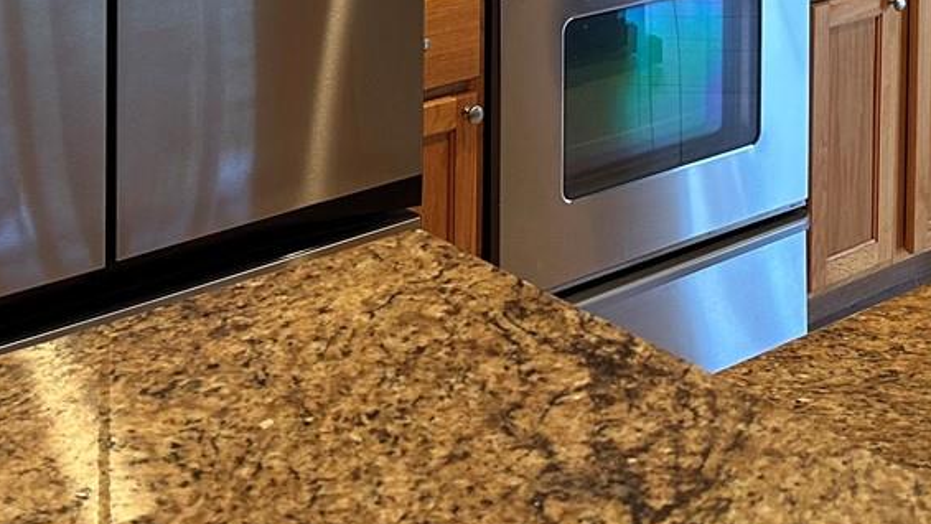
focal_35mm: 74
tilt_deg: -5.5
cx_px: 511
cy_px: -308
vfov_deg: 14.9
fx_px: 1827
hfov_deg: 28.6
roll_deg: -1.1
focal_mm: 6.86
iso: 200
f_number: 1.78
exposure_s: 1/60
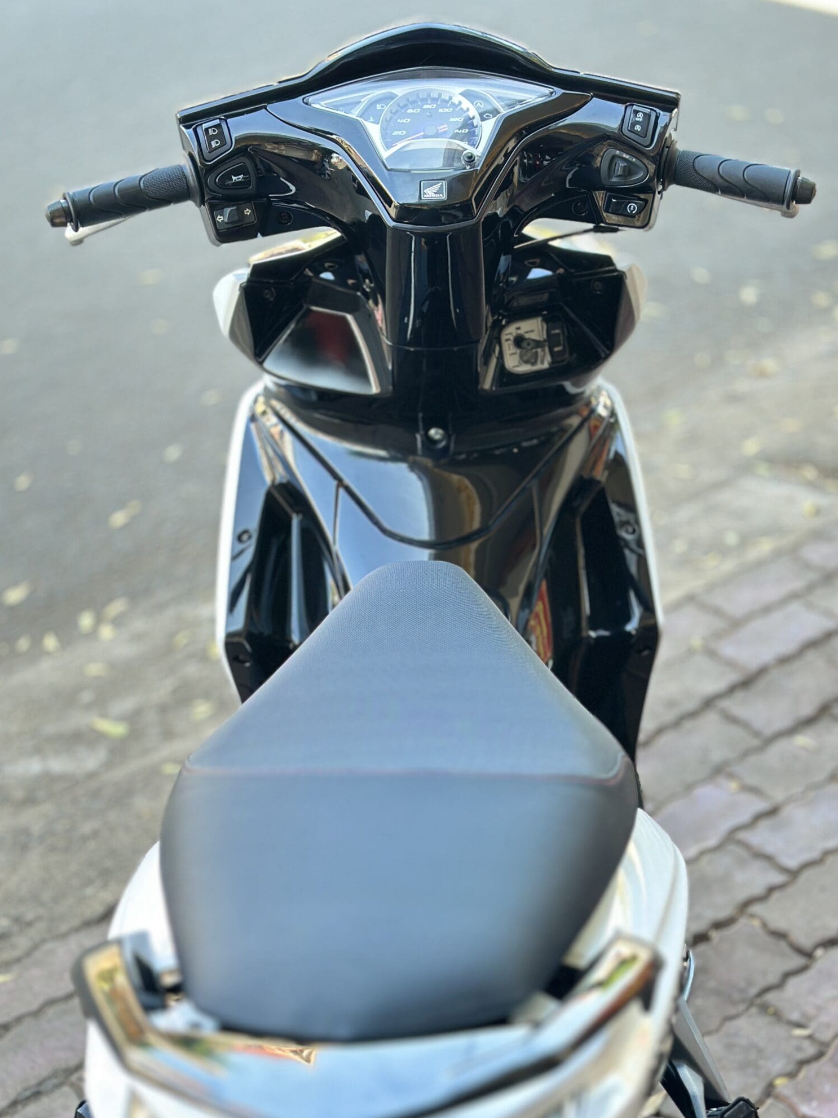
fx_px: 2002
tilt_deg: -35.3
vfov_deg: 31.0
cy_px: 714
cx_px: 440
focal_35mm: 62
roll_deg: -0.3
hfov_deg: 23.6
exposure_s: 1/121
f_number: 1.78
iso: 100
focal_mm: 6.86
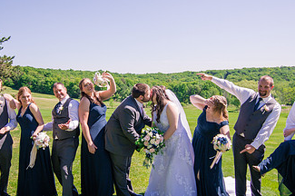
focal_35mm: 34
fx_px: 278
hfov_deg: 55.7
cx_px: 130
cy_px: 88
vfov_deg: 38.8
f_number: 9
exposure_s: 1/640
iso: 250
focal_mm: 16
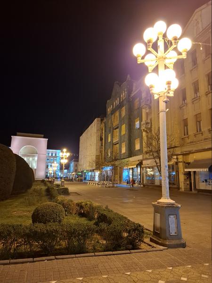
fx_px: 188
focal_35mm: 23
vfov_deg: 73.9
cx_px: 106
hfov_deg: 58.9
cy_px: 142
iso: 500
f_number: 1.8
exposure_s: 1/25
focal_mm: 5.54
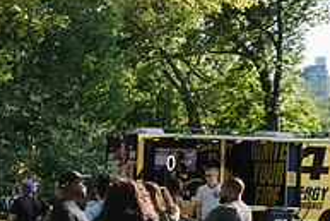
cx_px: -161
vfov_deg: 18.8
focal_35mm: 72
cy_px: 176
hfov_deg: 22.9
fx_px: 660
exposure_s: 1/640
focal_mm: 24
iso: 200
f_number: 4
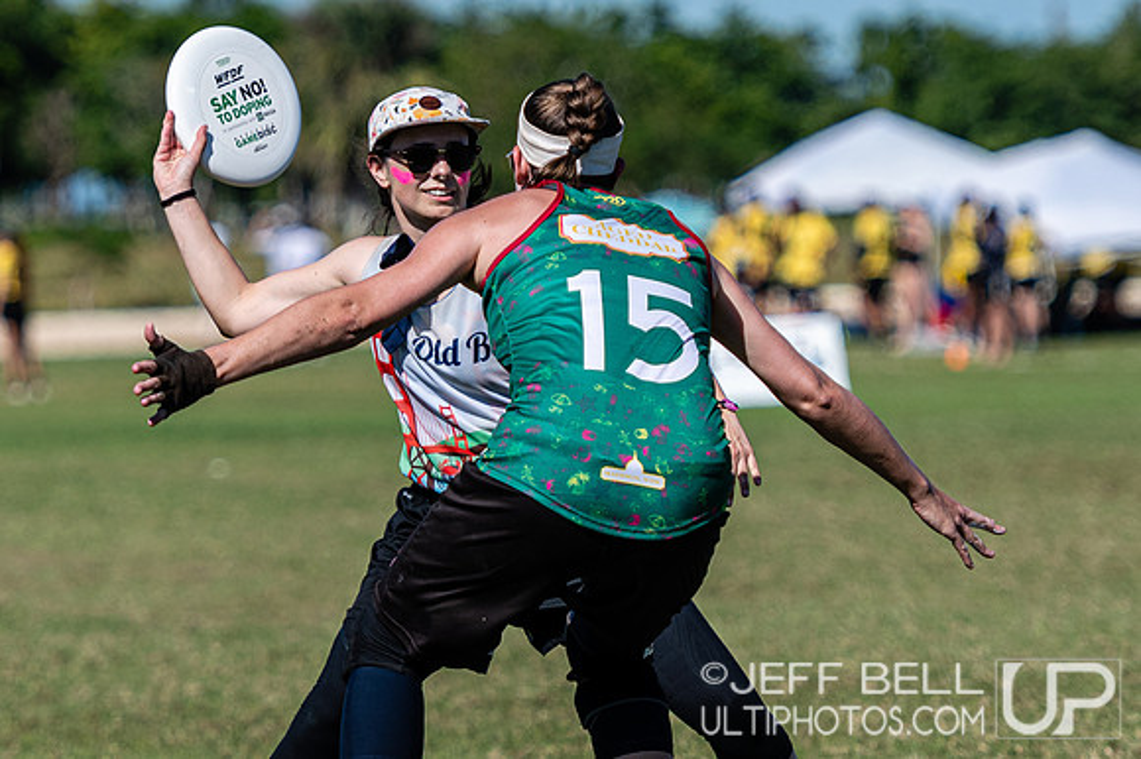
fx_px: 14383
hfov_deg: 4.5
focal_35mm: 454
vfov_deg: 3.0
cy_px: 281
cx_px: 434
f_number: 3.2
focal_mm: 160
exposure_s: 1/2500
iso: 90
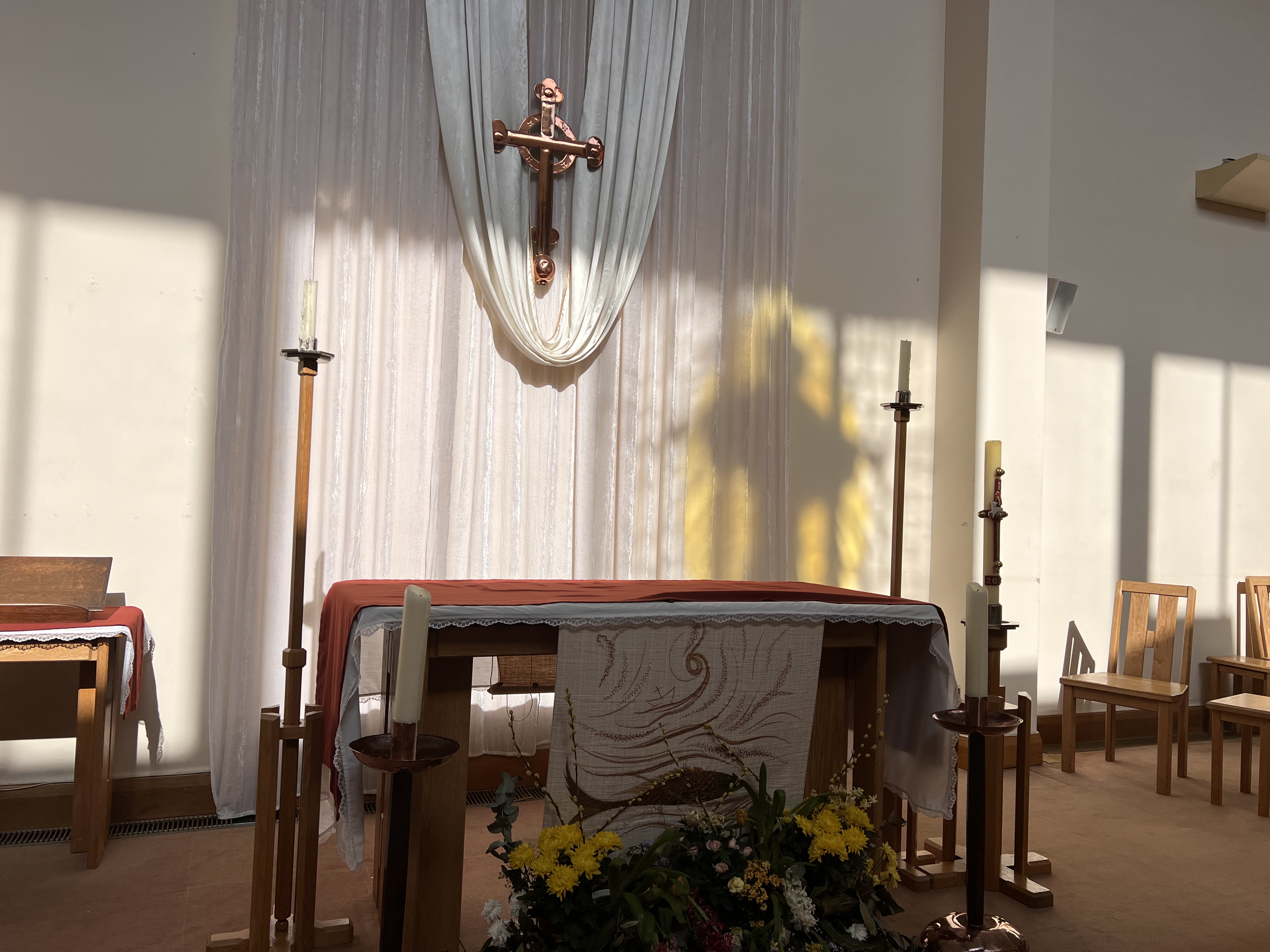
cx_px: 635
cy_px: 476
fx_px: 954
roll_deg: -1.2
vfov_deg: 53.1
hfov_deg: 67.3
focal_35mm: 26
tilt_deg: +2.3
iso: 50
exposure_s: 1/4444
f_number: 1.5
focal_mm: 5.7
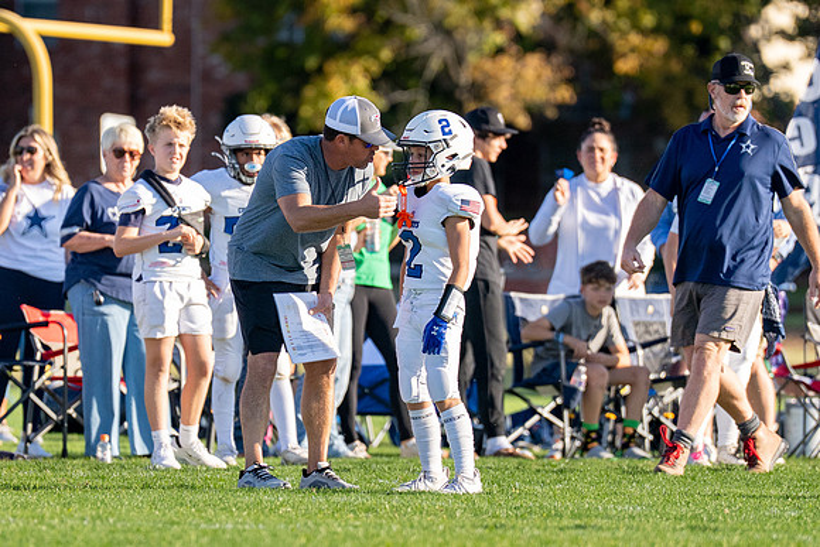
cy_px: 306
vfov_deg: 2.6
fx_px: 12038
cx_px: 384
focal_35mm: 528
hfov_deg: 3.9
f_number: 2.8
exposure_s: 1/3200
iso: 320
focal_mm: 200
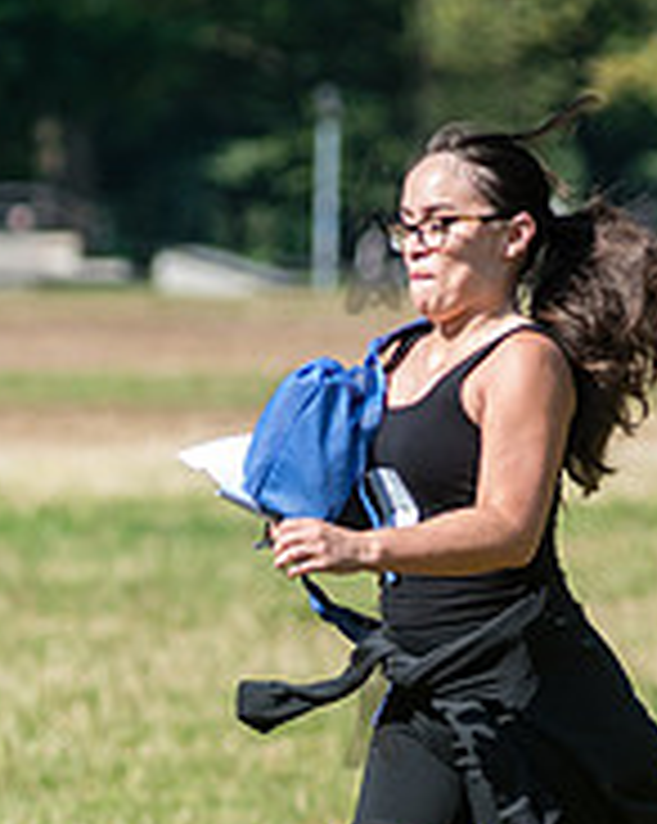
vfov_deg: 3.2
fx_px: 14778
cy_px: 686
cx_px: 332
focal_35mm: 607
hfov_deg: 2.5
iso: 500
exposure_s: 1/2000
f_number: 4
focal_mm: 185
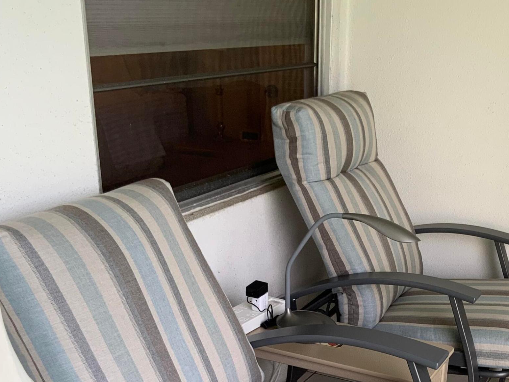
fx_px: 794
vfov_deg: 26.1
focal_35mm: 54
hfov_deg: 35.0
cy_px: 348
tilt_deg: -24.1
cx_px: 360
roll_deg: -3.0
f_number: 1.8
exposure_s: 1/122
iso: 40
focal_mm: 3
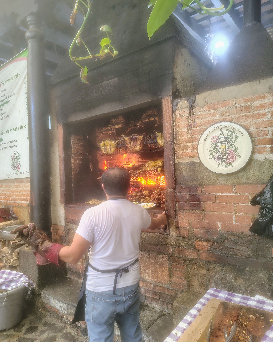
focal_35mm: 26
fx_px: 263
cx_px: 132
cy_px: 177
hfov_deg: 54.9
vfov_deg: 66.0
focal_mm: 5.56
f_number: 1.8
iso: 671
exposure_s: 1/60
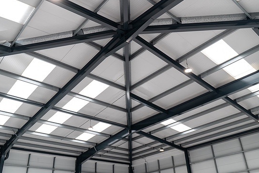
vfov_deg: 40.0
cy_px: 91
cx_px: 127
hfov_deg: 57.2
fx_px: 238
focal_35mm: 33
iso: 640
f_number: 4
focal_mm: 31
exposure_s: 1/80
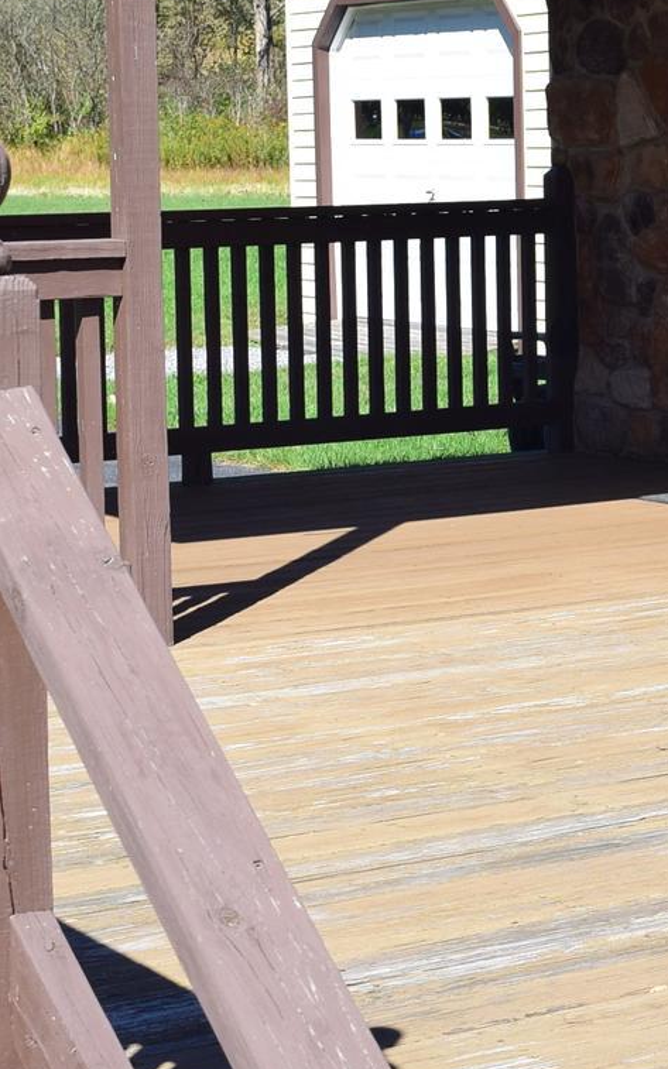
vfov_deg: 20.0
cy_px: 267
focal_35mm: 103
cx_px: 834
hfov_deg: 12.3
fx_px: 3012
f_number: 10
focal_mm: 25
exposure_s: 1/400
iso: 250
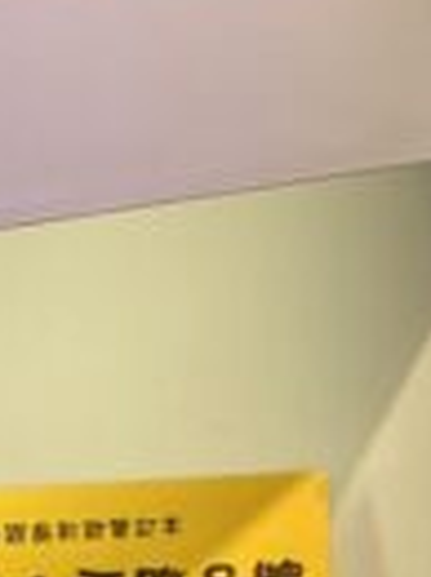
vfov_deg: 9.6
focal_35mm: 205
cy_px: 519
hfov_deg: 6.4
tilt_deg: -11.6
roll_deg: +1.3
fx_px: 3414
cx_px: 1466
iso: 40
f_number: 1.8
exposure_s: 1/120
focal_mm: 4.25
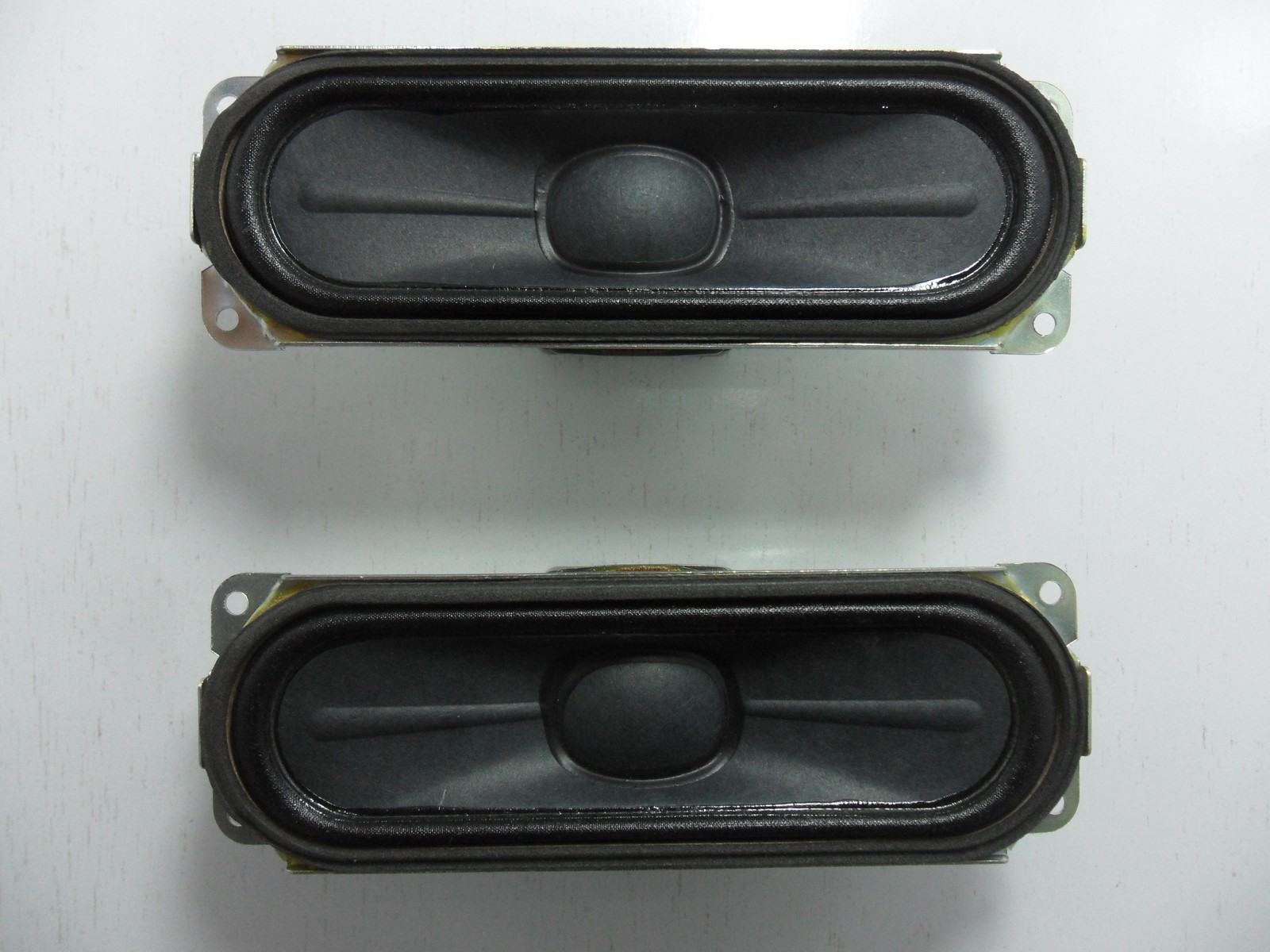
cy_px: 476
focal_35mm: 27
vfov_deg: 51.4
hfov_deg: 65.3
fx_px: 991
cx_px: 635
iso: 160
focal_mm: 4.9
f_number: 3.5
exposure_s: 1/45
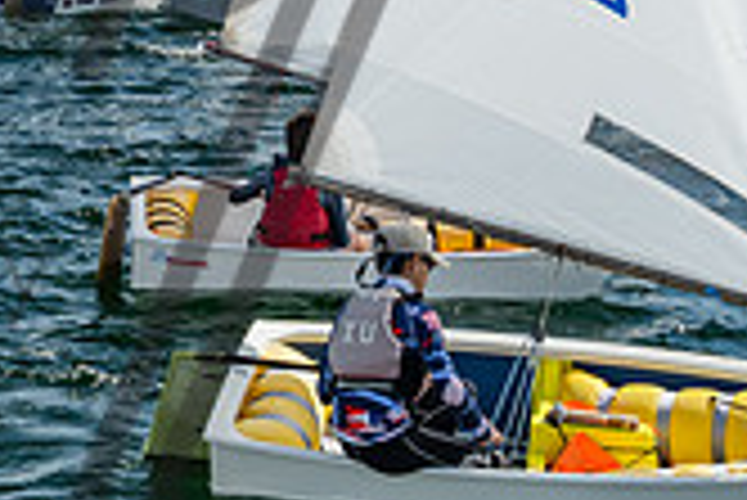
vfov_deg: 9.2
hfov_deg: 13.7
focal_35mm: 147
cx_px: -34
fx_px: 3053
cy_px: -107
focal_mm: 32.5
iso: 100
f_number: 8
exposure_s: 1/160
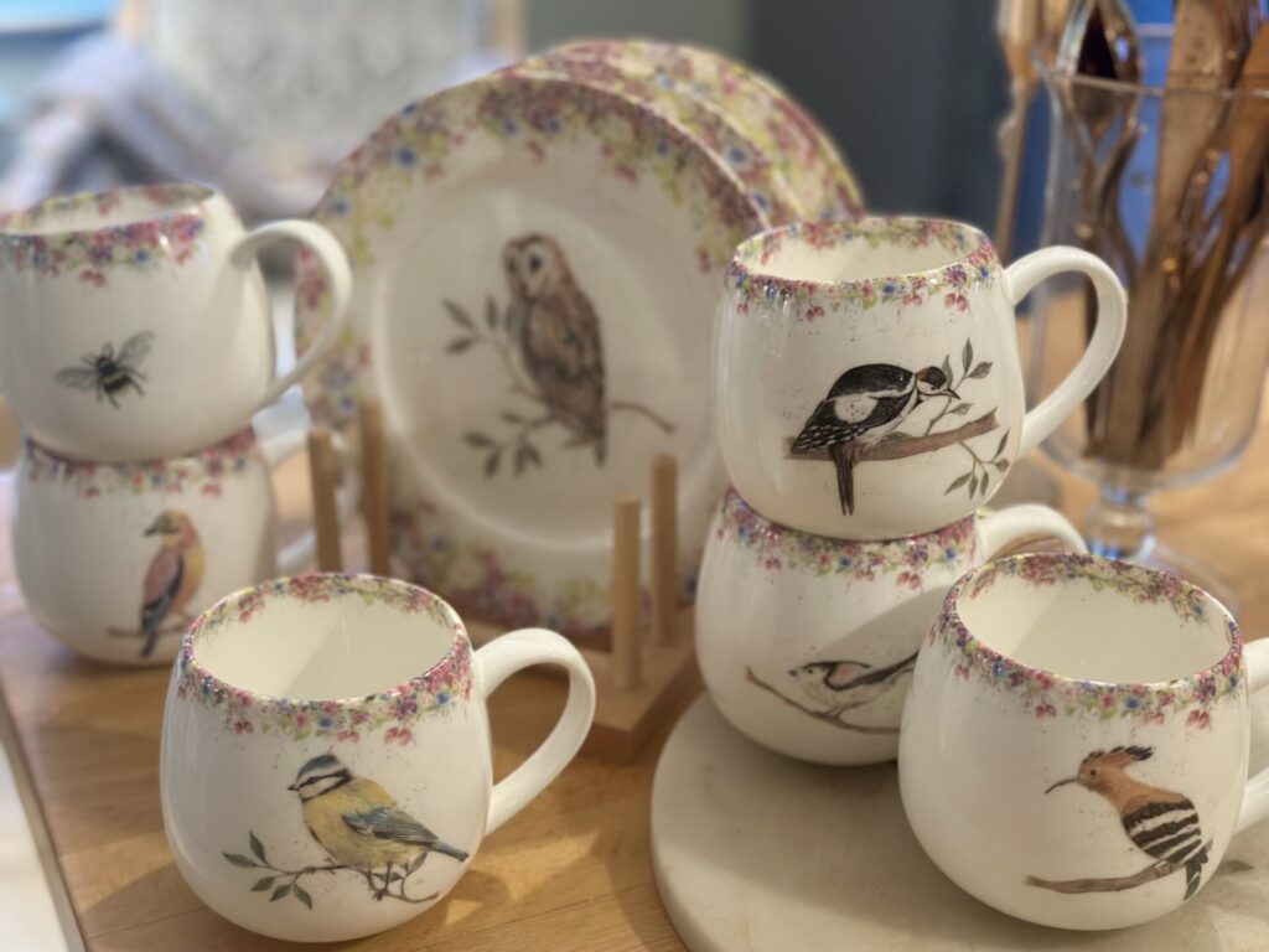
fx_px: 1760
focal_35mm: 48
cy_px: 476
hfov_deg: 39.7
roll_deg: -1.4
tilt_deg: -23.7
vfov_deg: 30.3
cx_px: 634
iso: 320
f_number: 1.78
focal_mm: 6.86
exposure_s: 1/33
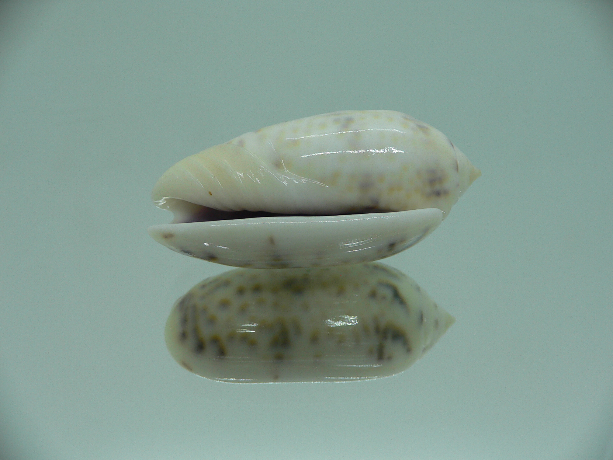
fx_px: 620
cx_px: 306
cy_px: 230
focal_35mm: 35
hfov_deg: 52.6
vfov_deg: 40.7
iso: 80
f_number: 2.8
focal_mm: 4.6
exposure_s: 1/60
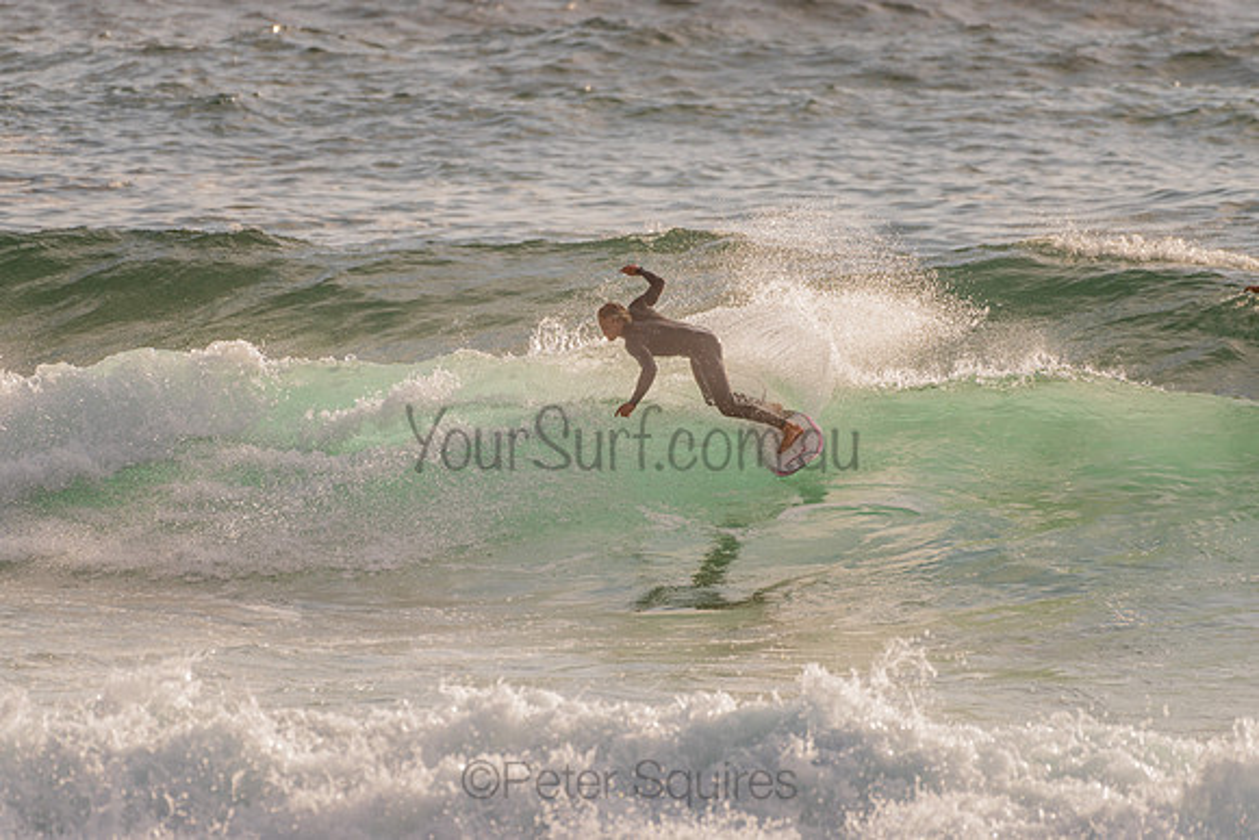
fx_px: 21438
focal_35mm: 613
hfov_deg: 3.4
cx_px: 614
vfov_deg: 2.2
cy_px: 408
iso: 140
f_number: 5.6
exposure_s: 1/2000
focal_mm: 500
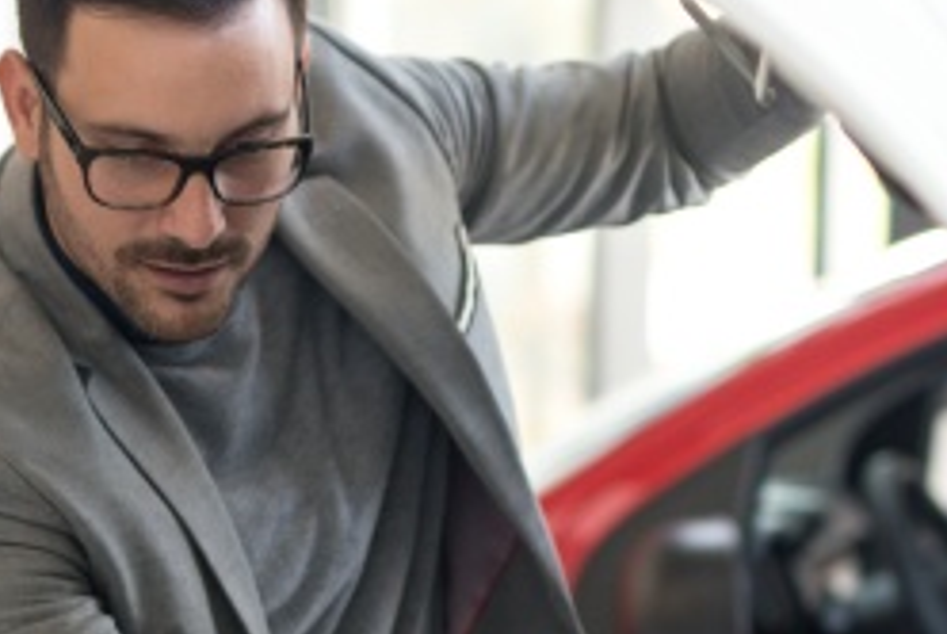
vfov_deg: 7.6
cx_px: 40
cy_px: 500
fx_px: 4767
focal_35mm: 181
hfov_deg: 11.3
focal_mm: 50
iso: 320
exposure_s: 1/500
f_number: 1.8
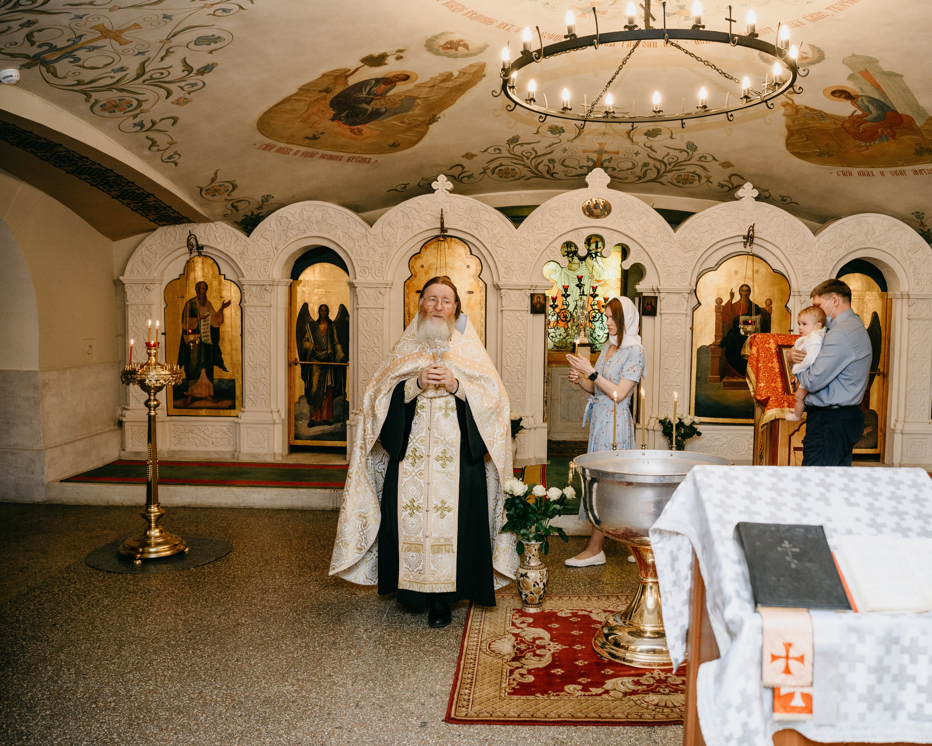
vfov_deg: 50.0
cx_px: 551
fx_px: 800
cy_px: 371
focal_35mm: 29
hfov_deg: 60.0
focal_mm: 24
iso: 500
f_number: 3.5
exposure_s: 1/160
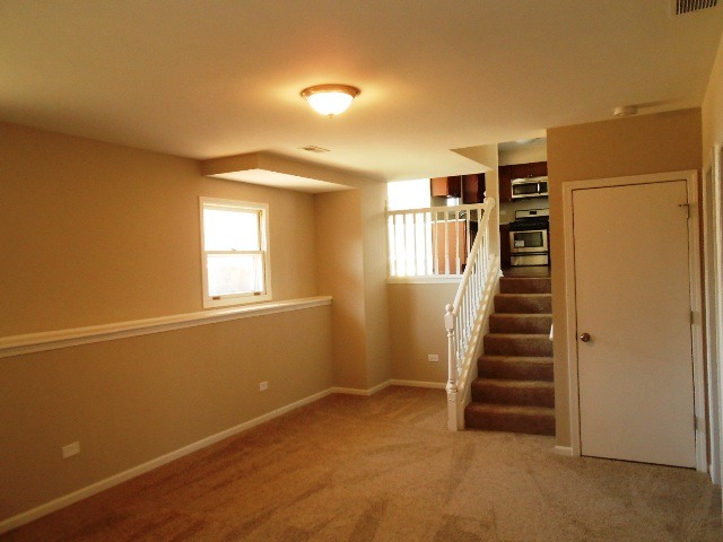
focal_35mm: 26
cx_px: 362
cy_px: 271
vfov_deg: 53.1
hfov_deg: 67.3
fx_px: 543
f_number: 3.5
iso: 200
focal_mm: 4.6
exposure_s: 1/30
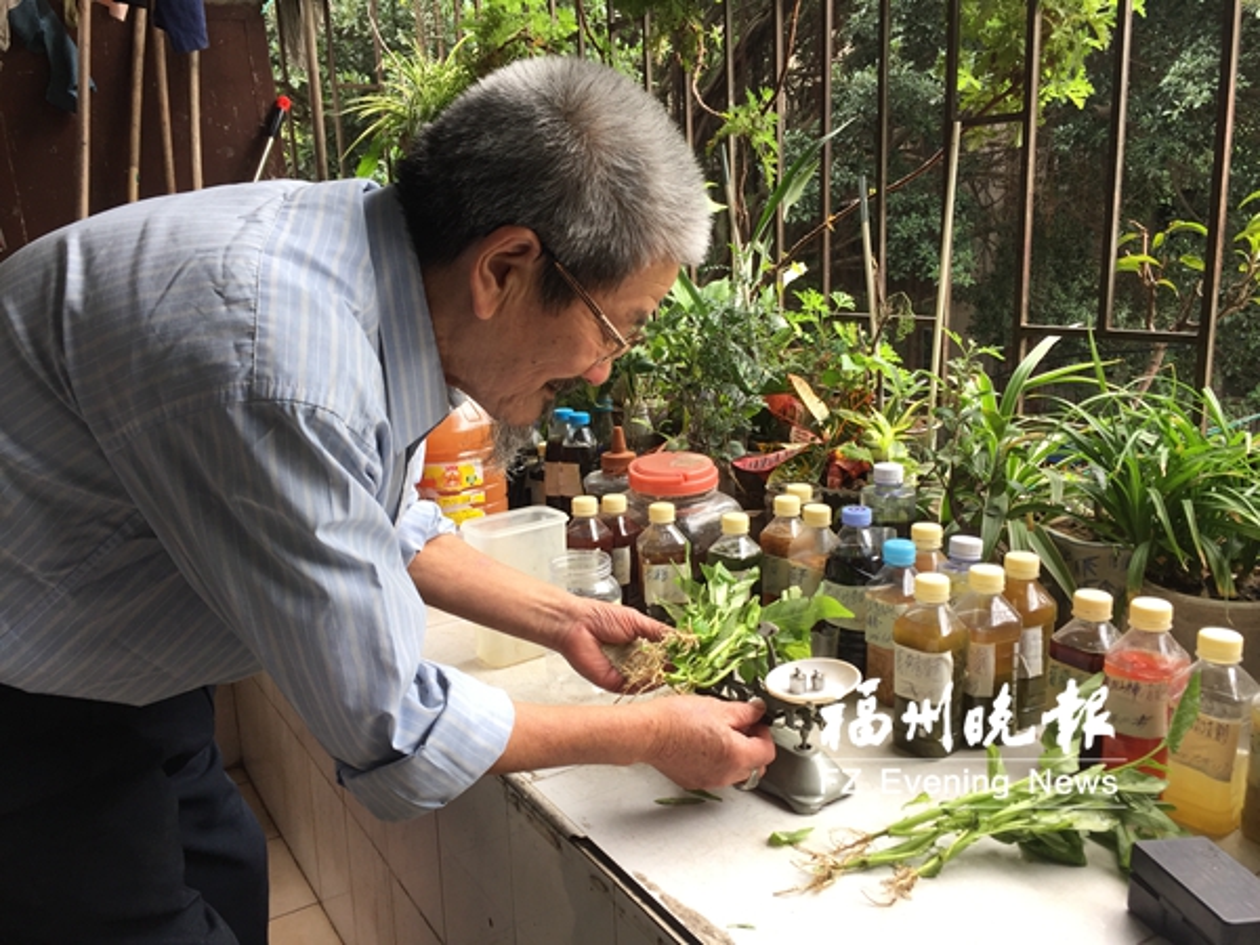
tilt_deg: -13.8
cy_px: 472
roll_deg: +1.3
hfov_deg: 61.7
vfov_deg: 48.2
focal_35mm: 29
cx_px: 630
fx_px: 1056
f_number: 2.2
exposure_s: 1/50
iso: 32
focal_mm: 4.15
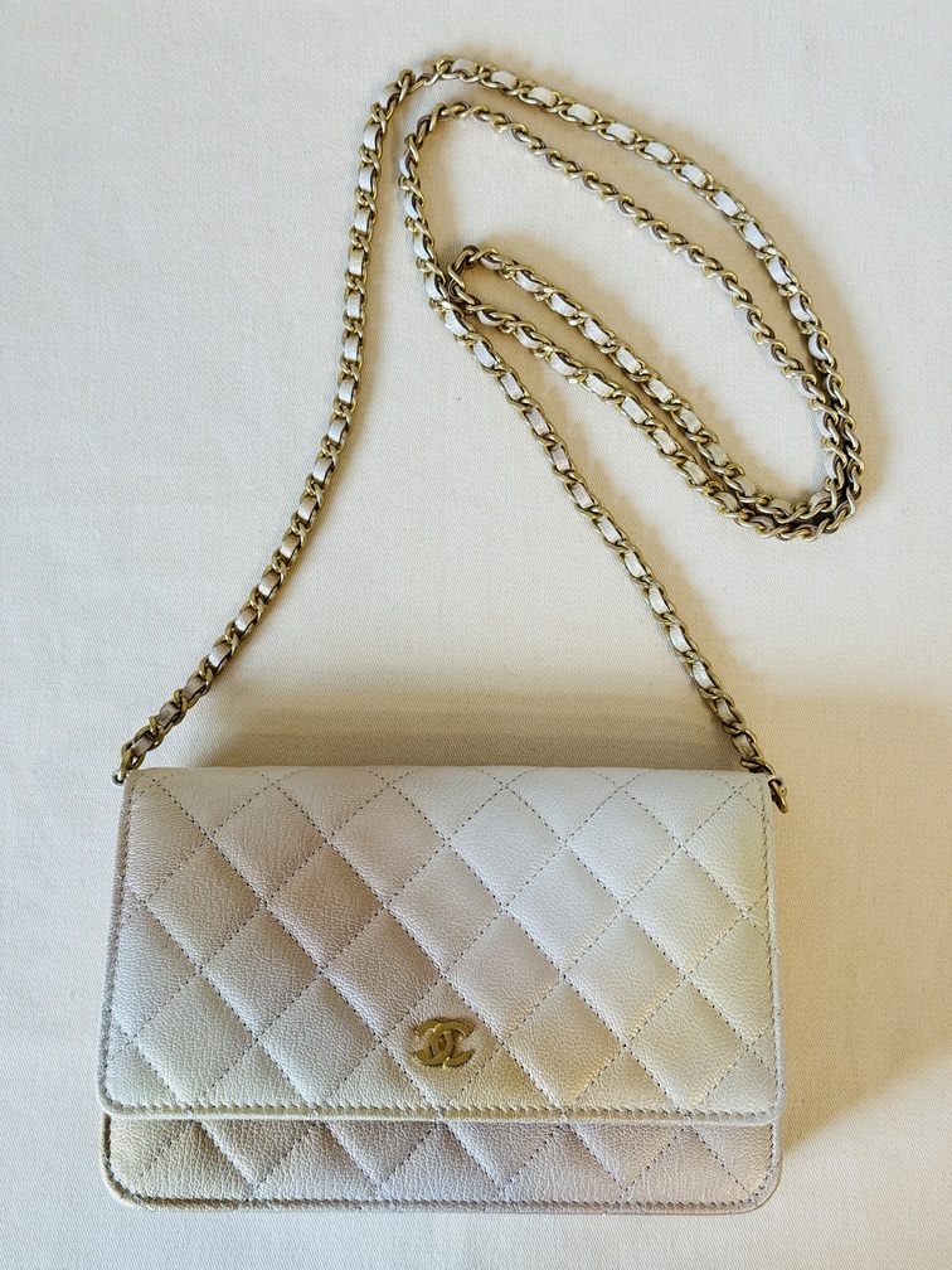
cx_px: 476
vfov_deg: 39.7
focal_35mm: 48
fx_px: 1760
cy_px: 635
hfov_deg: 30.3
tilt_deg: -82.8
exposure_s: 1/50
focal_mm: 6.76
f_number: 1.78
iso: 80
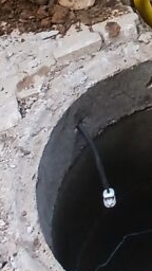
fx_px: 530
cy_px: -37
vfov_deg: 26.1
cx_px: 233
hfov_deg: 15.0
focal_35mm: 74
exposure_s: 1/100
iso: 100
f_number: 2.2
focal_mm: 1.4
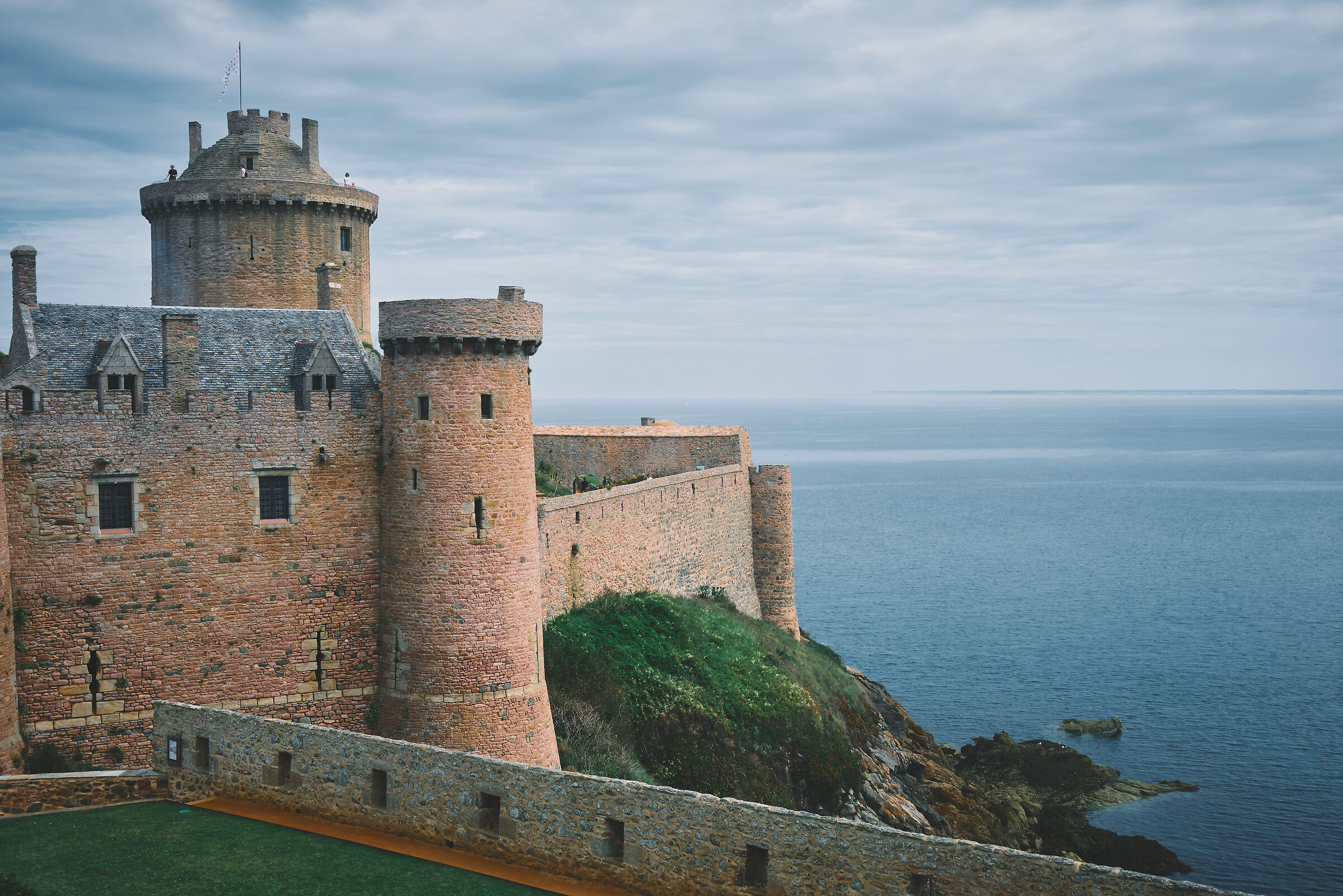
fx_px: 1492
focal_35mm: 40
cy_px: 448
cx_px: 672
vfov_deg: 33.4
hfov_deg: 48.5
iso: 160
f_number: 16
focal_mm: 26.5
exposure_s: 1/60
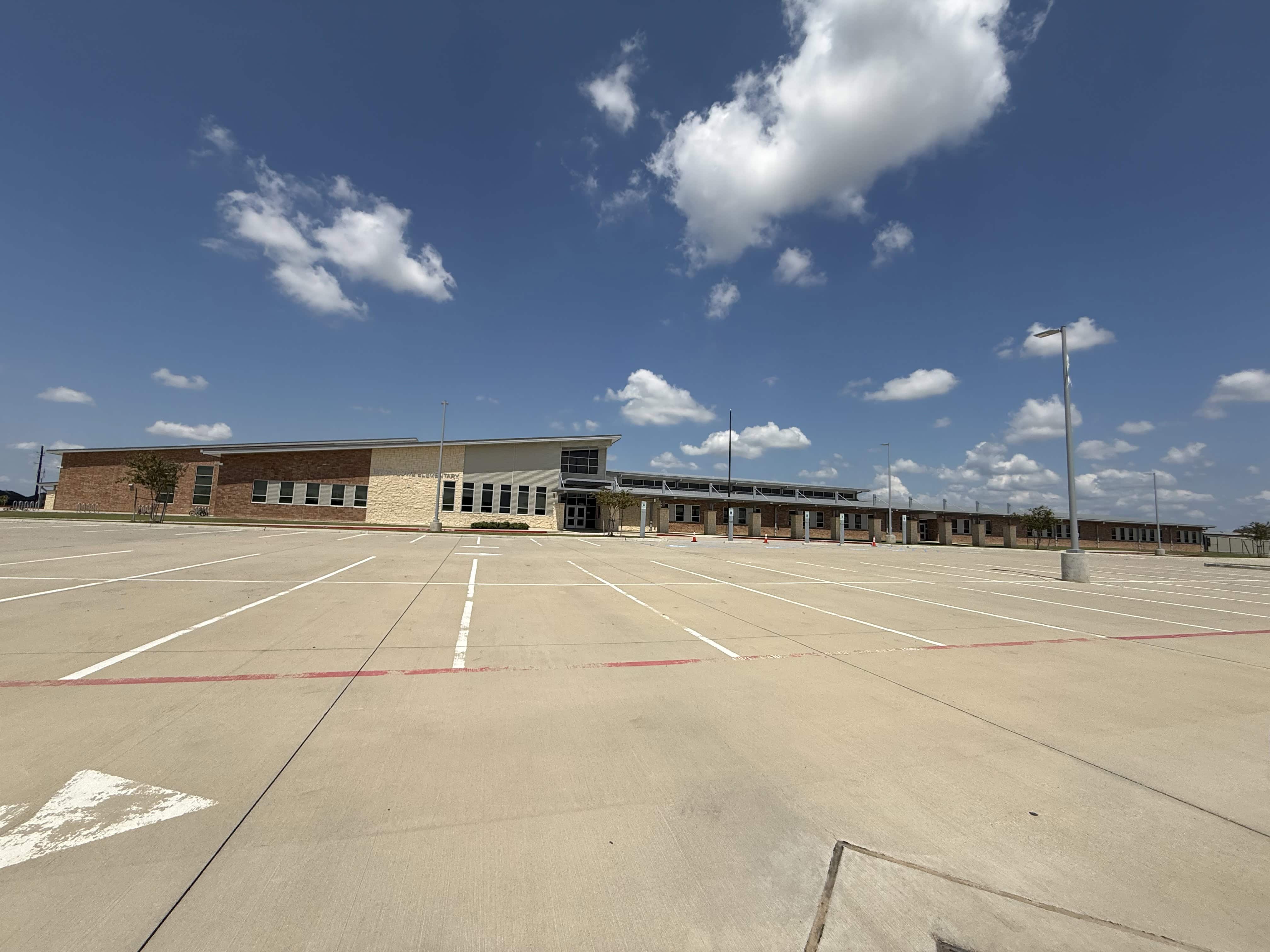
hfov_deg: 102.1
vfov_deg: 85.7
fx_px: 514
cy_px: 476
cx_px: 635
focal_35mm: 14
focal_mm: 2.2
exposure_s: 1/5155
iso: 50
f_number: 2.2
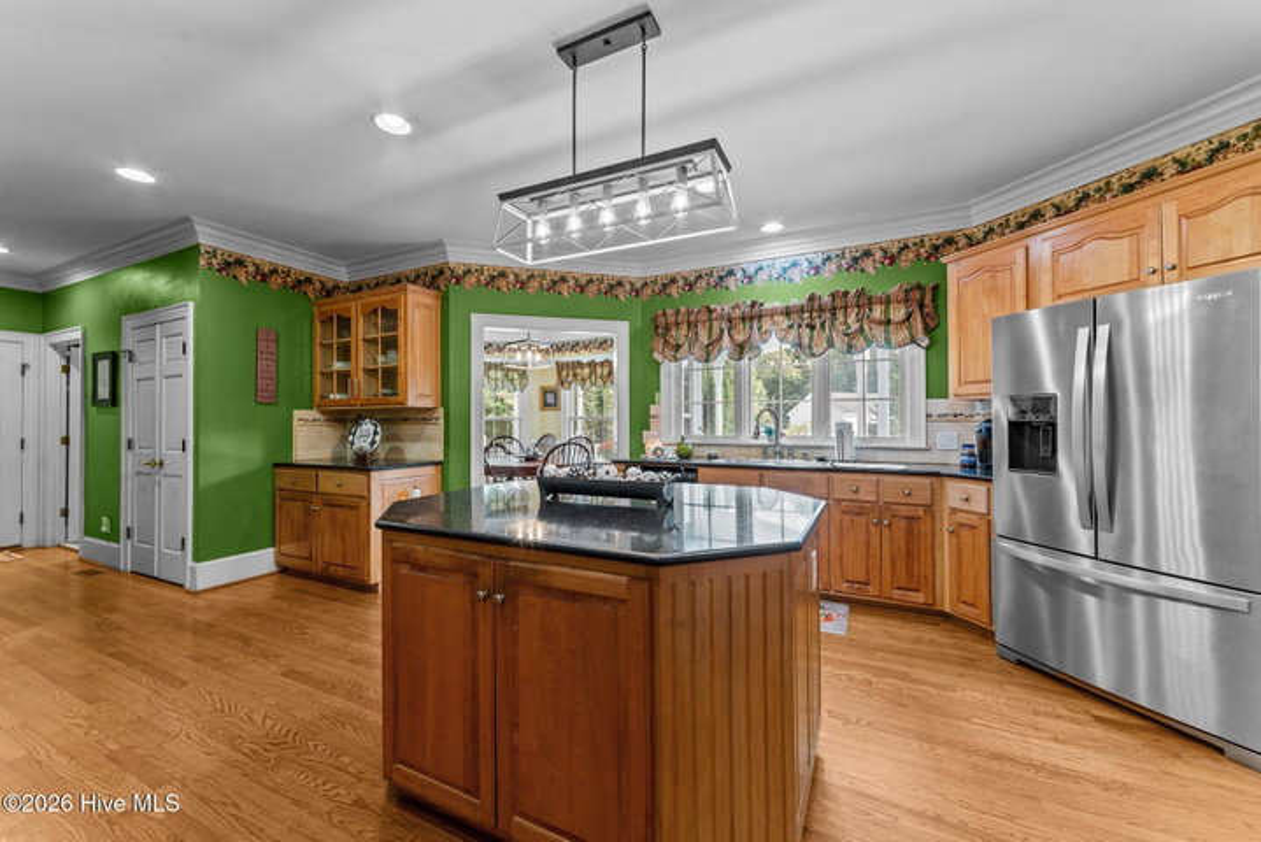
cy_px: 421
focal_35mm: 14
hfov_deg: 104.2
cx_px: 630
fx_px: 491
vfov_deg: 81.3
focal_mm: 14
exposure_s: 1/8
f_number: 8
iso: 250
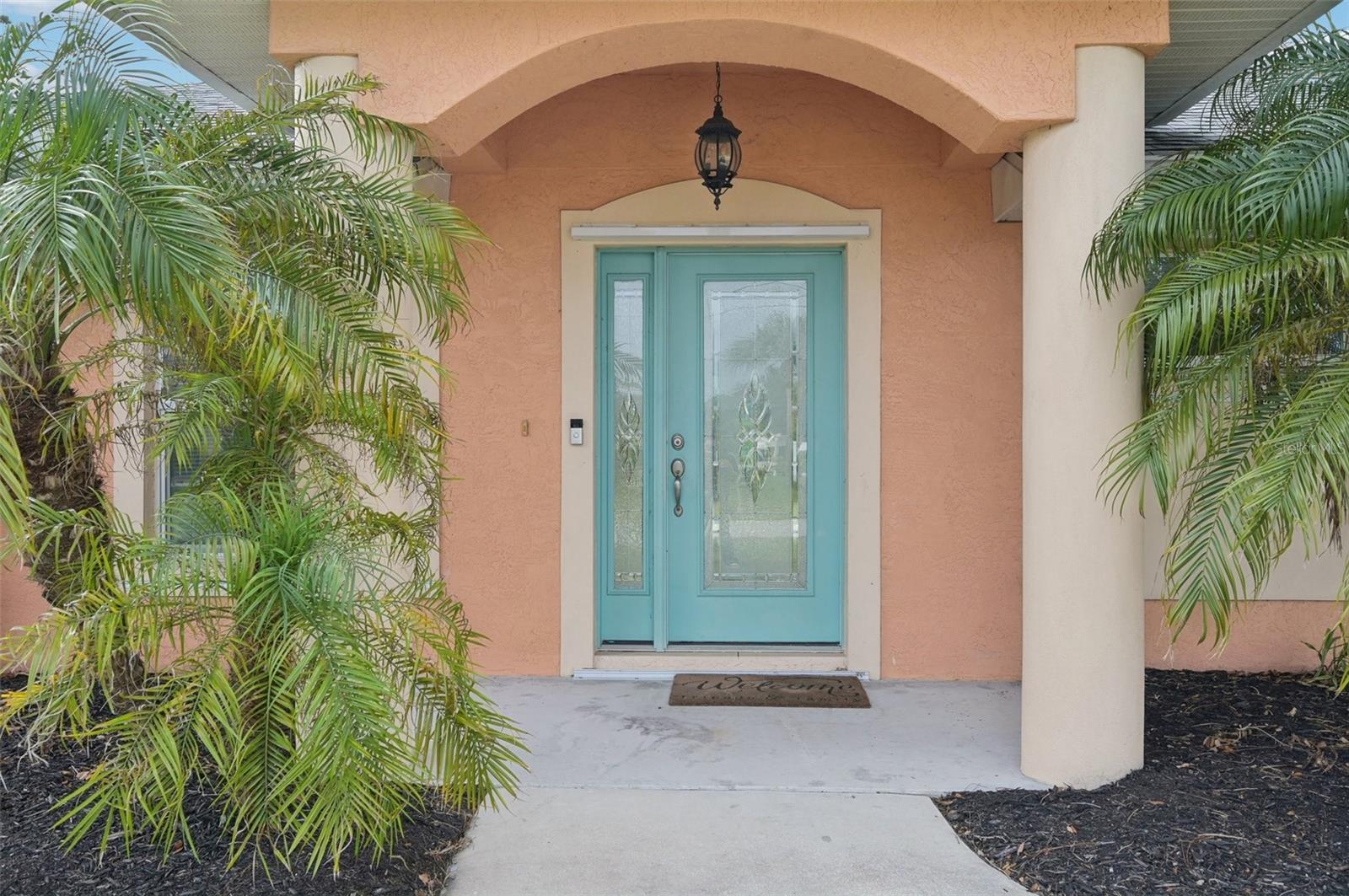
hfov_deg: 62.0
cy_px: 448
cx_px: 674
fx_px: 1123
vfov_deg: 43.5
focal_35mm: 30
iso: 400
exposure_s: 1/400
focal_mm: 30
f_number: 8
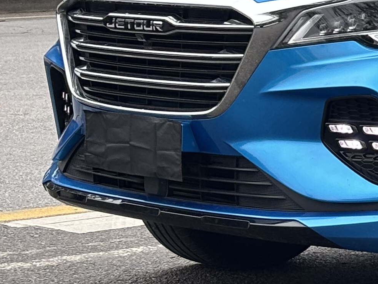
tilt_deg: -1.3
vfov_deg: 7.0
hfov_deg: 9.0
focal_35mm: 212
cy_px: -72
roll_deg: +0.5
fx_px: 2315
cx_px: 632
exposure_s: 1/280
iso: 32
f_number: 1.6
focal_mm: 5.96
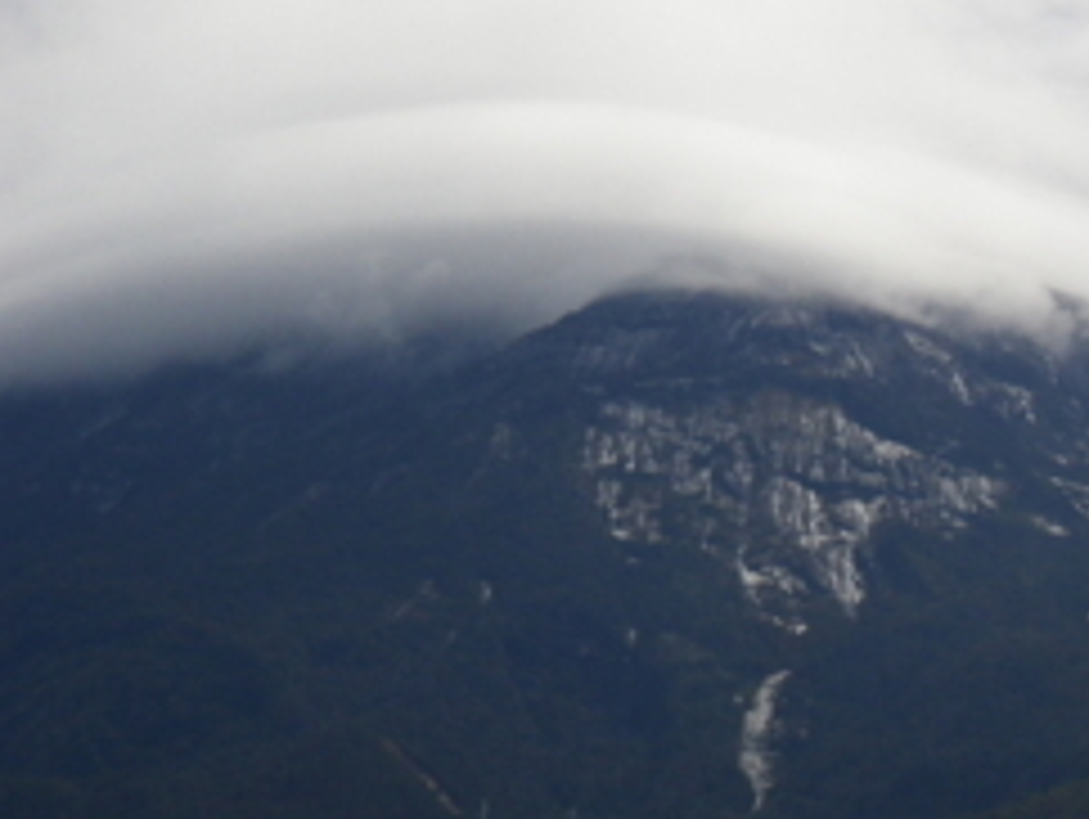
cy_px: 122
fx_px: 4503
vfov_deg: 10.4
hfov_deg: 13.7
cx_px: 990
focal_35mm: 143
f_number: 5.8
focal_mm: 13.7
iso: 80
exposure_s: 1/800
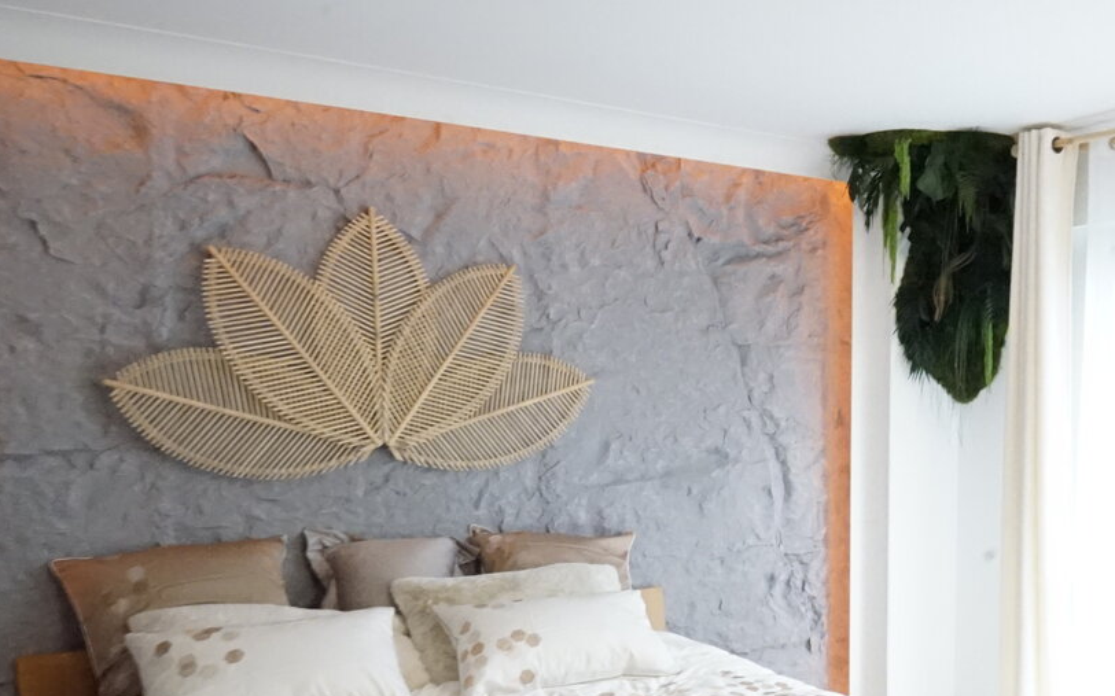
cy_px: 498
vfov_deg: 34.8
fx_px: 1094
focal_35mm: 36
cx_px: 873
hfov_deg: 51.1
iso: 6400
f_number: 22
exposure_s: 1/8
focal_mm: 14
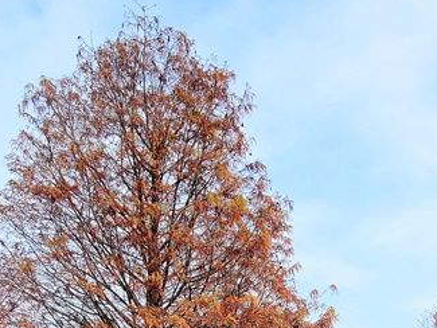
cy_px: 432
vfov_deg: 28.9
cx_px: 278
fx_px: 505
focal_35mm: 40
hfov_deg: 46.3
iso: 50
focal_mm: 2.2
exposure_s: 1/644
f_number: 2.2
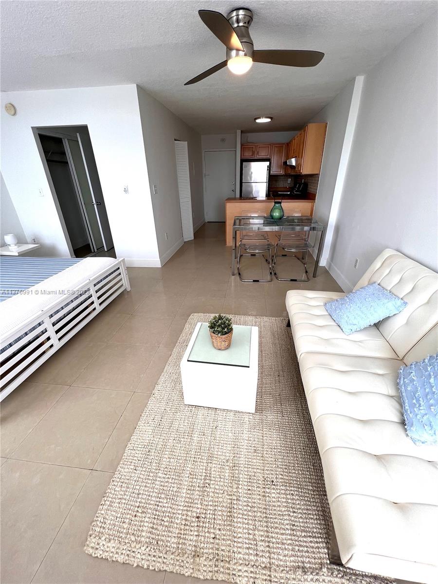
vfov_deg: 106.2
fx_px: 219
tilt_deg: -23.9
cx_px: 219
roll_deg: +1.5
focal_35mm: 13
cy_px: 292
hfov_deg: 89.9
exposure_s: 1/120
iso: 32
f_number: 1.8
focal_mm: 1.57
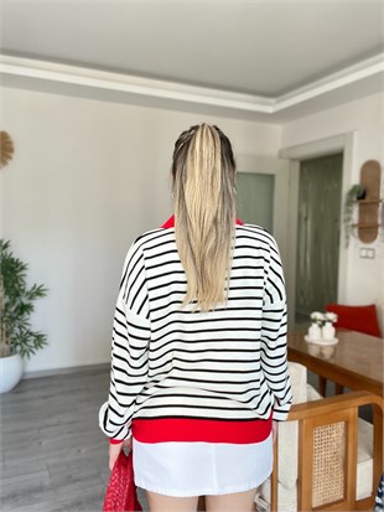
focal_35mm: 30
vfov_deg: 59.9
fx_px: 443
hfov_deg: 46.8
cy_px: 256
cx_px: 192
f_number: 2.2
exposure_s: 1/107
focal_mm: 2.71
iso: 100
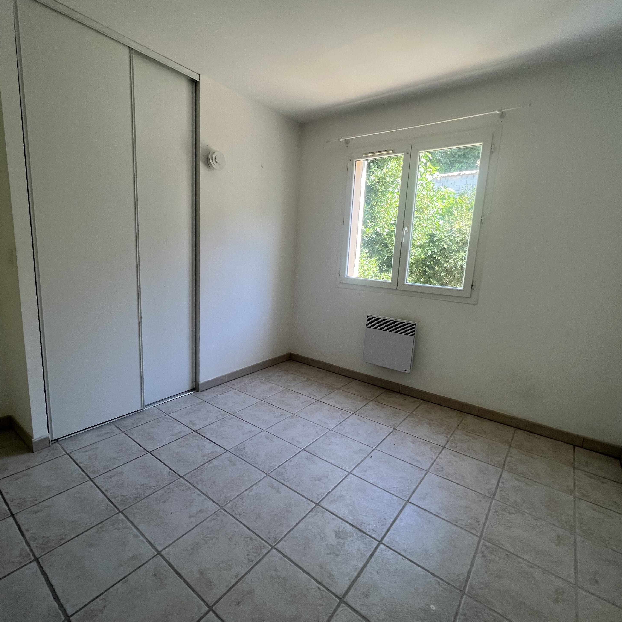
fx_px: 325
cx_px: 284
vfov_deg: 87.4
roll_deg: -3.1
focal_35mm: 16
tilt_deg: -11.5
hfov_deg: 87.2
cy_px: 304
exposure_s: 1/99
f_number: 1.8
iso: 64
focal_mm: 1.57
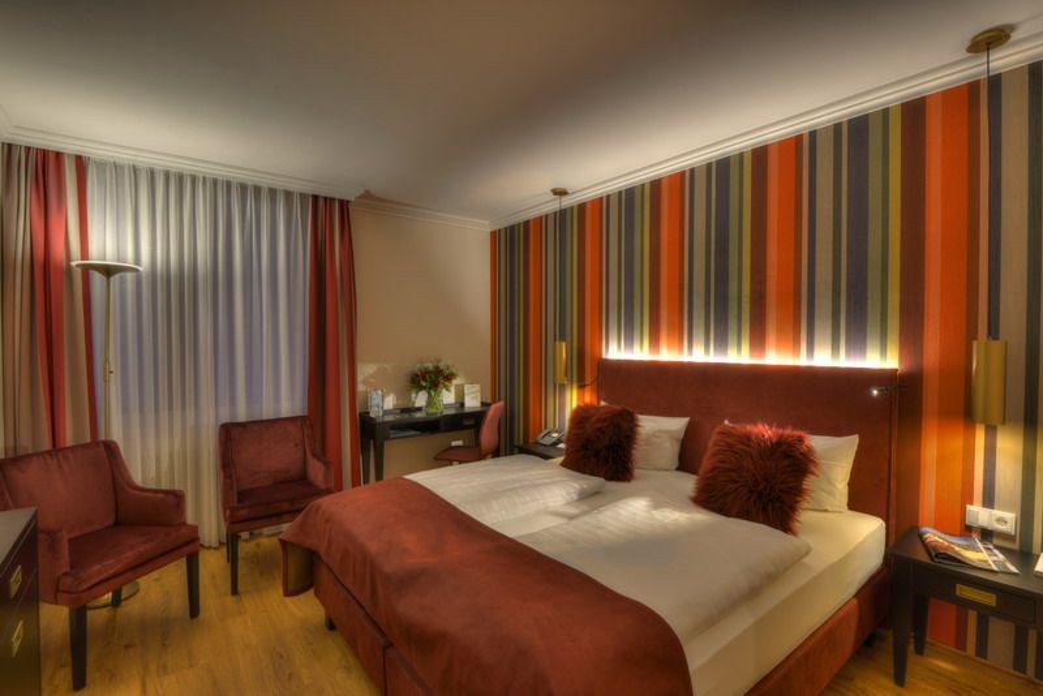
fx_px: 464
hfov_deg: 96.7
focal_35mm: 16
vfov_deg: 73.8
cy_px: 348
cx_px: 522
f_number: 13
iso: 100
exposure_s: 1.6
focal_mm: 16
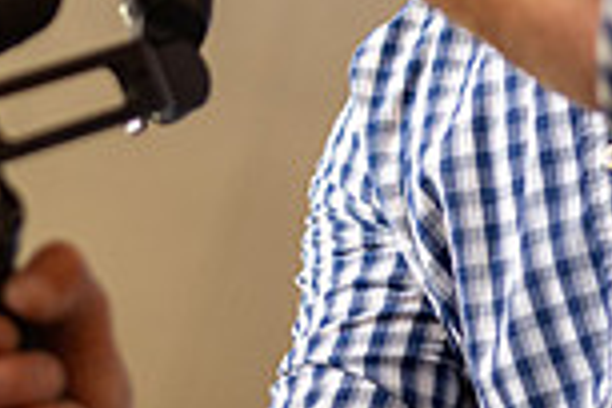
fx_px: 3213
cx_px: 136
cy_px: -286
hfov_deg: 10.9
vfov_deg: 7.1
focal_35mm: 189
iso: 1000
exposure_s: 1/125
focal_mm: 50
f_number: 1.8
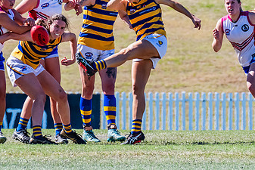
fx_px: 7384
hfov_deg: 2.0
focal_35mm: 1042
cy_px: 112
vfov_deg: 1.3
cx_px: 192
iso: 800
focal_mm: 420
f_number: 9
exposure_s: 1/1600
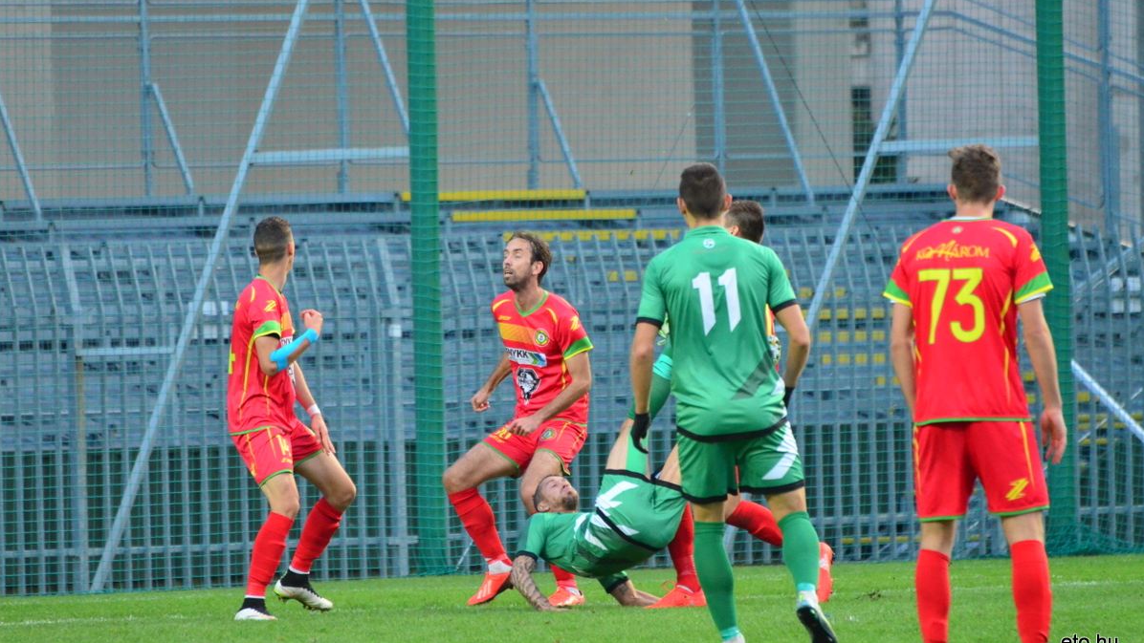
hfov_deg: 4.6
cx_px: 572
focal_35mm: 472
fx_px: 14319
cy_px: 298
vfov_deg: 2.6
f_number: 5.6
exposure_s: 1/640
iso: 3200
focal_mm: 300
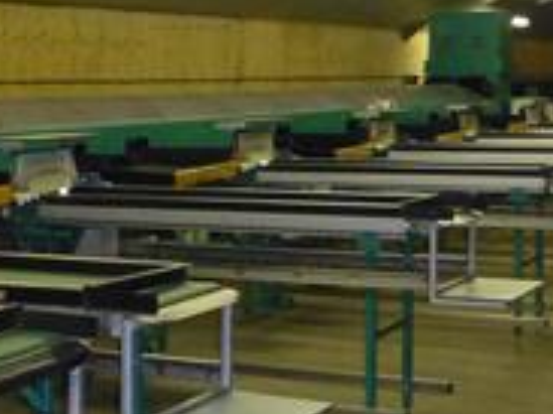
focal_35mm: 84
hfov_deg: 23.0
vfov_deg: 17.5
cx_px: 124
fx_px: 1341
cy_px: 181
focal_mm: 4.3
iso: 800
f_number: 3.3
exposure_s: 1/60
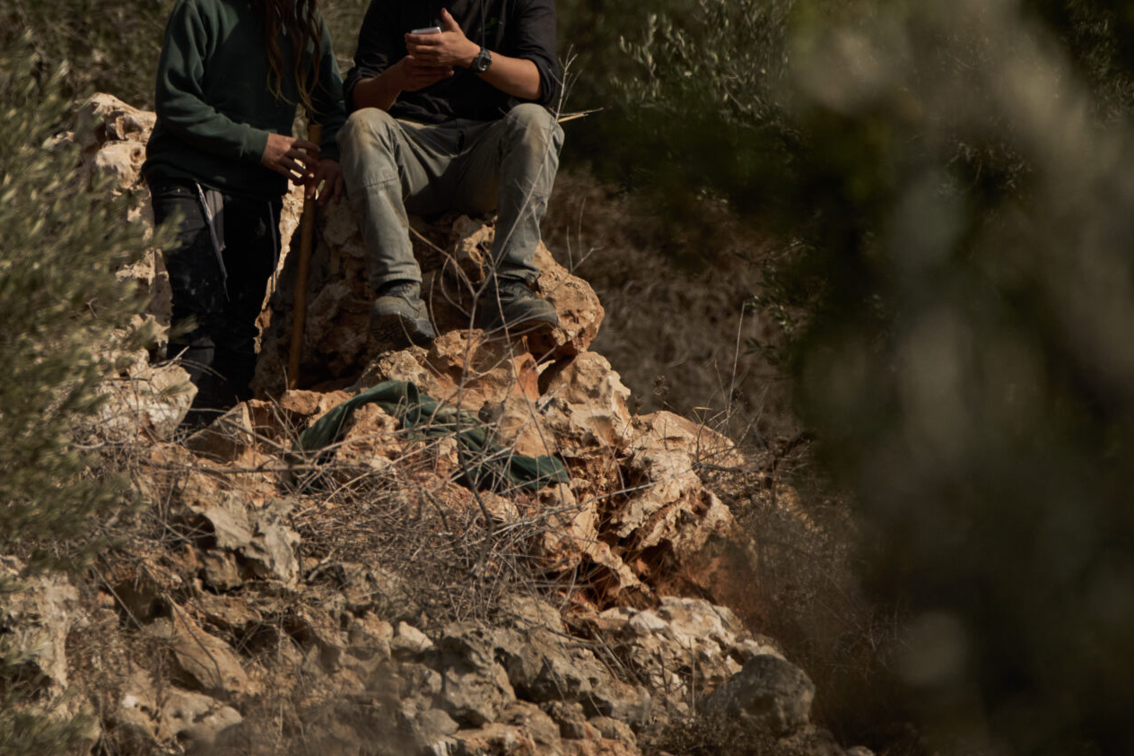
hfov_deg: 2.9
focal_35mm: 705
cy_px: 163
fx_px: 22208
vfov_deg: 2.0
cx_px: 176
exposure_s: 1/8000
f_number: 5.6
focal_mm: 348
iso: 500
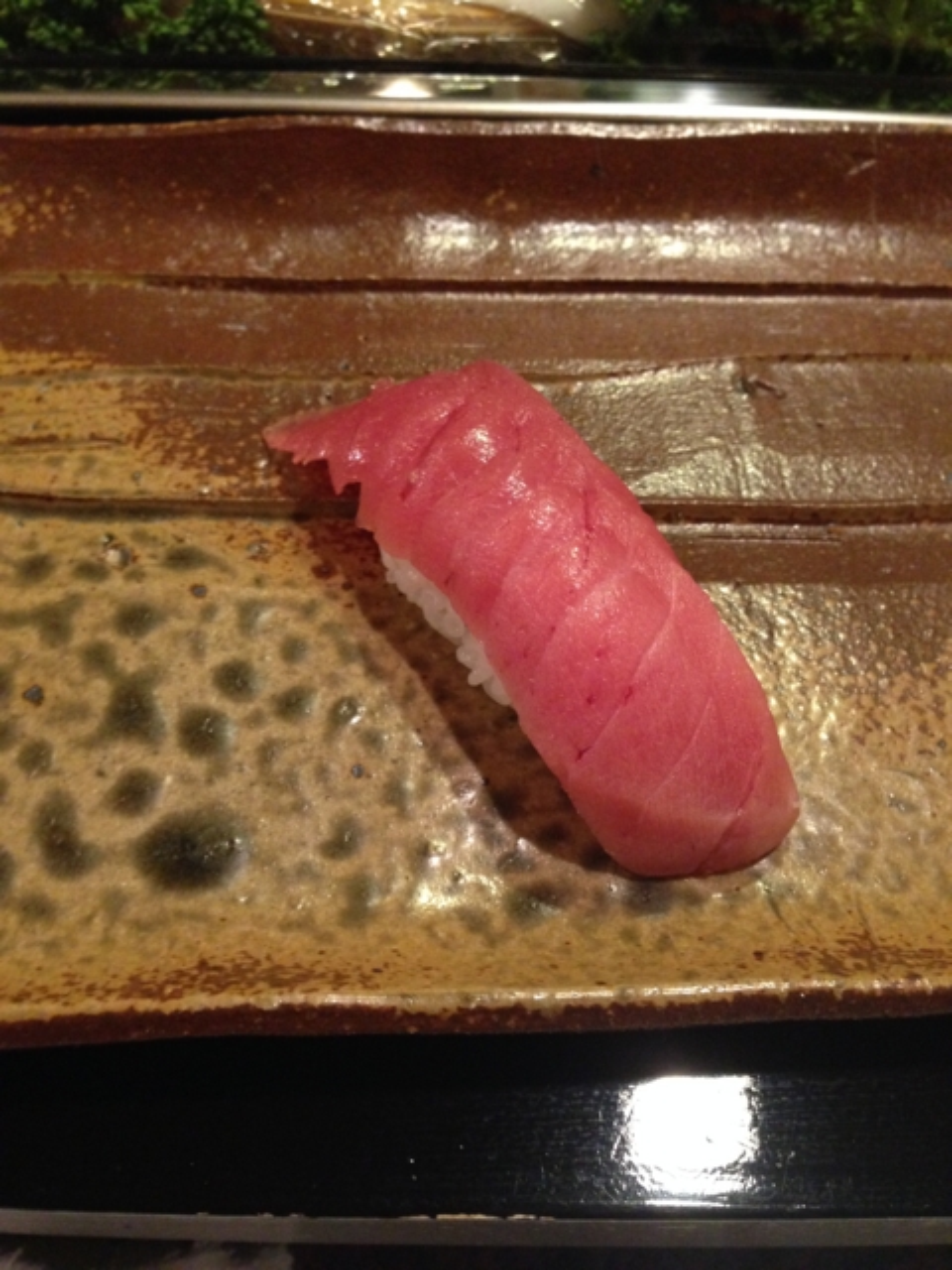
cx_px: 476
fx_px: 1210
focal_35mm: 33
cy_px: 635
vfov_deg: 55.4
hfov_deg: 42.9
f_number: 2.4
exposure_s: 1/17
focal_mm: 4.12
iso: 400
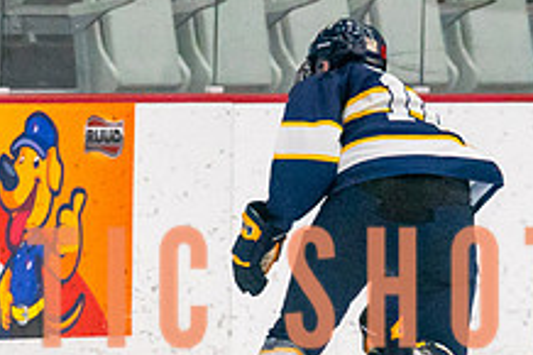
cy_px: 361
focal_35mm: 1005
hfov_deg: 2.1
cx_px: 333
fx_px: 14868
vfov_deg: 1.4
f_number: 2.8
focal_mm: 200
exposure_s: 1/1600
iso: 4000
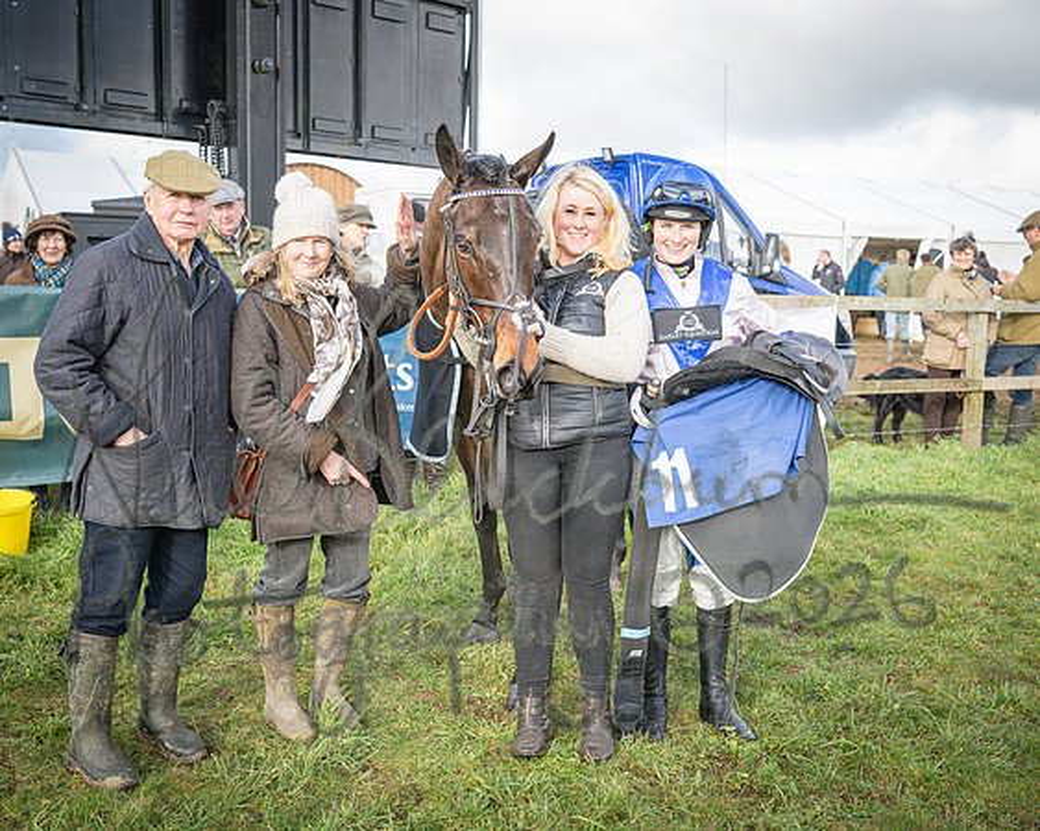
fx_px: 1213
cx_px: 520
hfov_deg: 46.4
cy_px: 416
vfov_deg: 37.8
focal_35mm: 39
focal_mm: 35
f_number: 4
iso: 200
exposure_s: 1/400
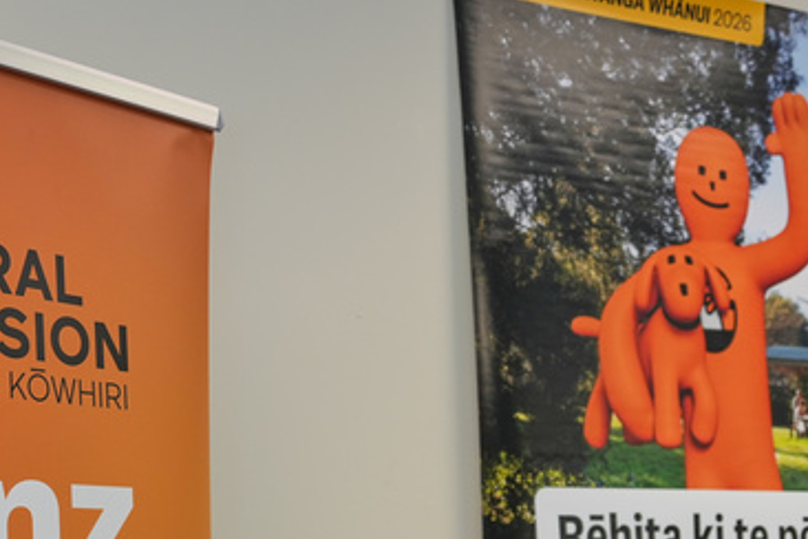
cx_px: 380
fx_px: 1571
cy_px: 647
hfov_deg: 28.8
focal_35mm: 70
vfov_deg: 18.4
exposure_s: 1/250
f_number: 2.8
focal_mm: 25
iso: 320
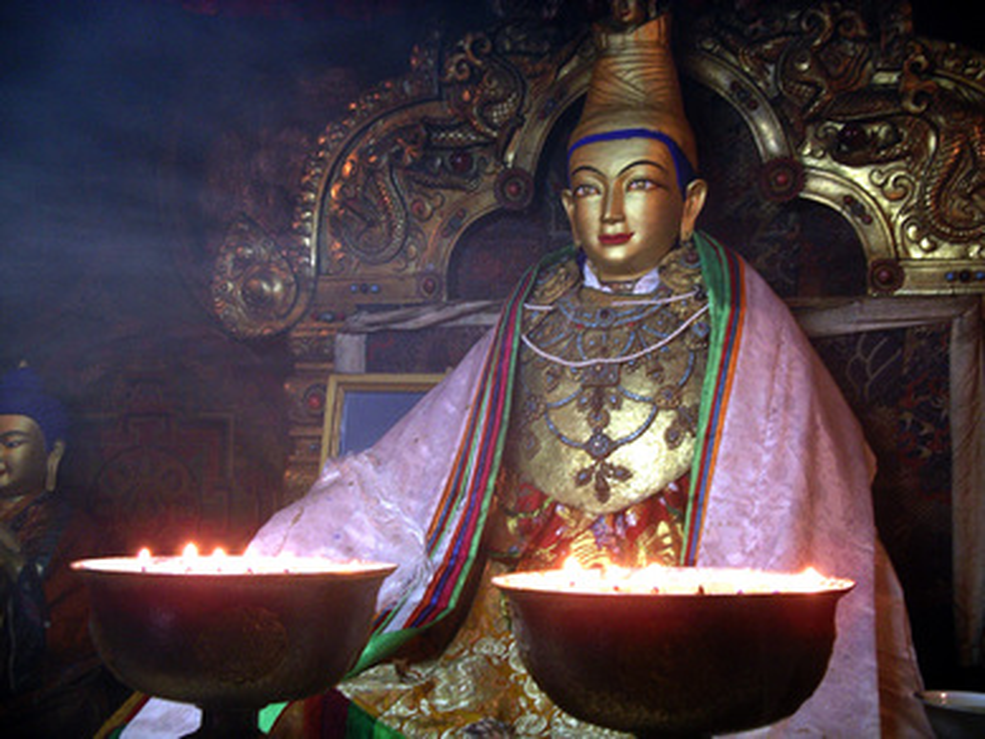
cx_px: 492
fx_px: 2049
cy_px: 370
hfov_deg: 27.0
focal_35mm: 72
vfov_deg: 20.5
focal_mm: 14.9
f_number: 3.5
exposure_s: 1/4
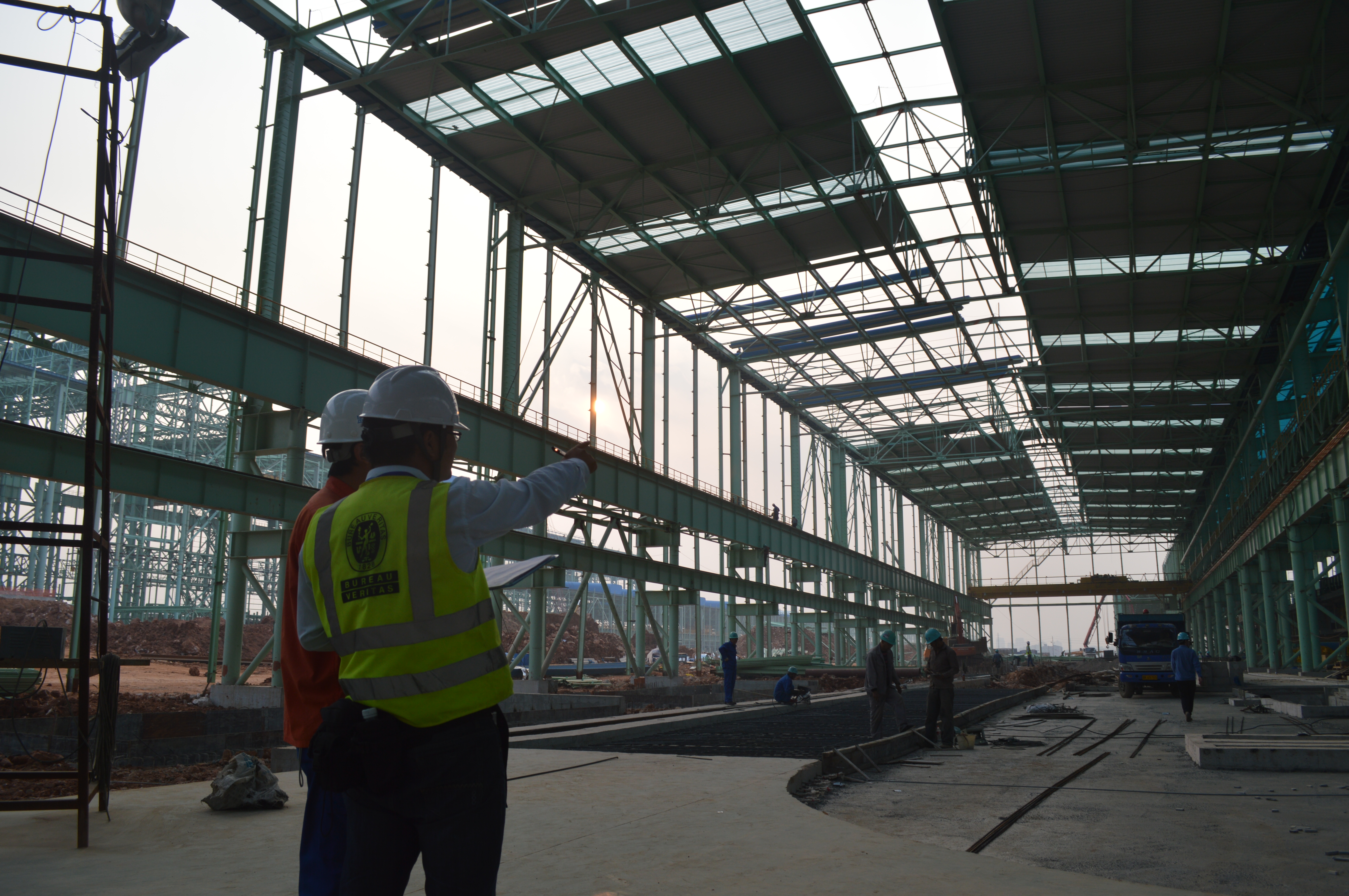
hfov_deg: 67.4
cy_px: 448
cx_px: 674
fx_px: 1011
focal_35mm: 27
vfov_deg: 47.8
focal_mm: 18
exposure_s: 1/200
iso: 100
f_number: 7.1
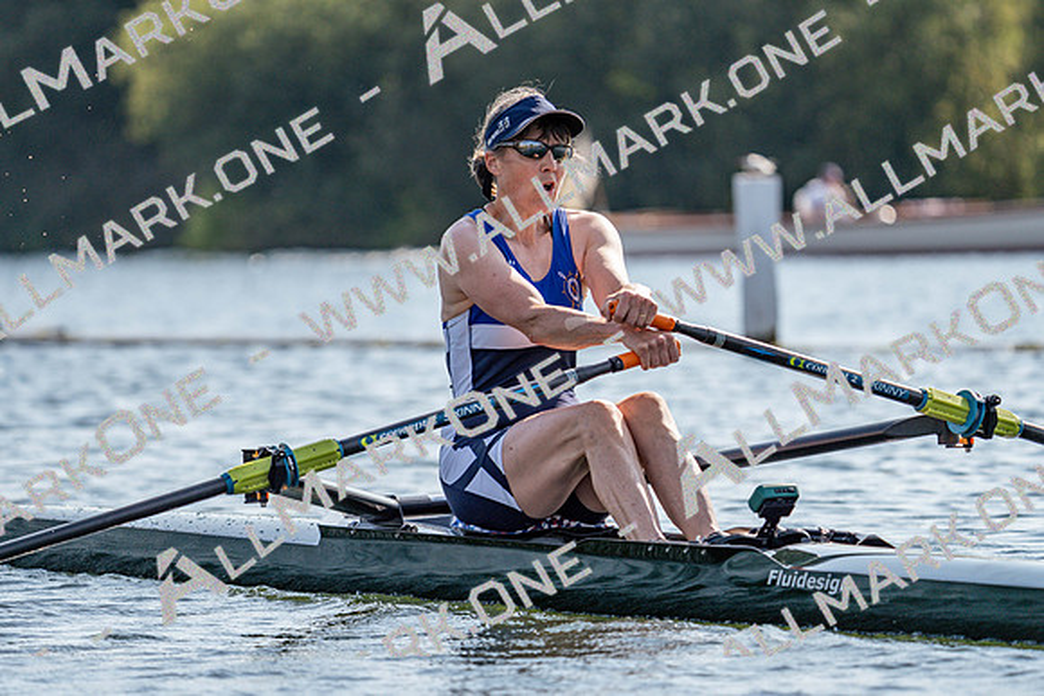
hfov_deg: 6.9
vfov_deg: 4.6
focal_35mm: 300
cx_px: 522
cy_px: 348
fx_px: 8702
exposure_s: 1/1600
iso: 160
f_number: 5.6
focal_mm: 300
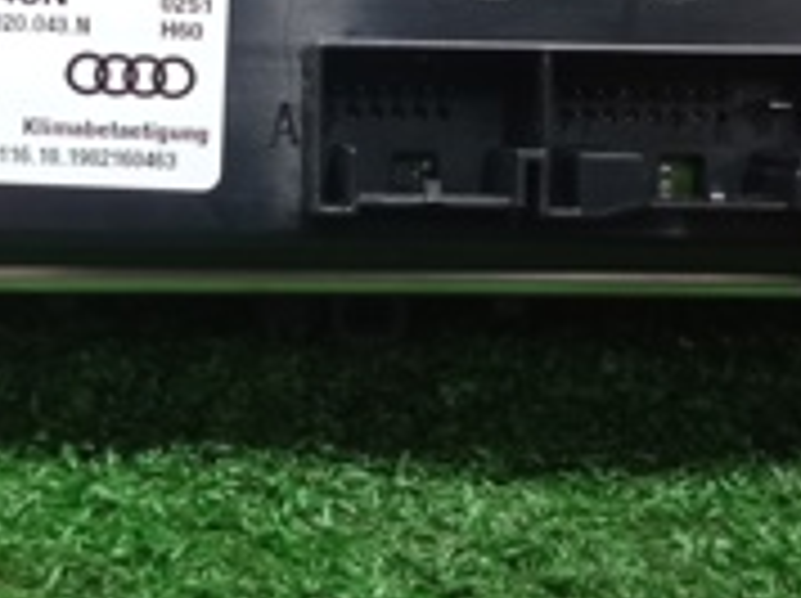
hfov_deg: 20.2
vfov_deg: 15.1
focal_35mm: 97
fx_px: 2242
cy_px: 83
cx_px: 284
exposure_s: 1/33.3
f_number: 2.2
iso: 363
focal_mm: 3.79
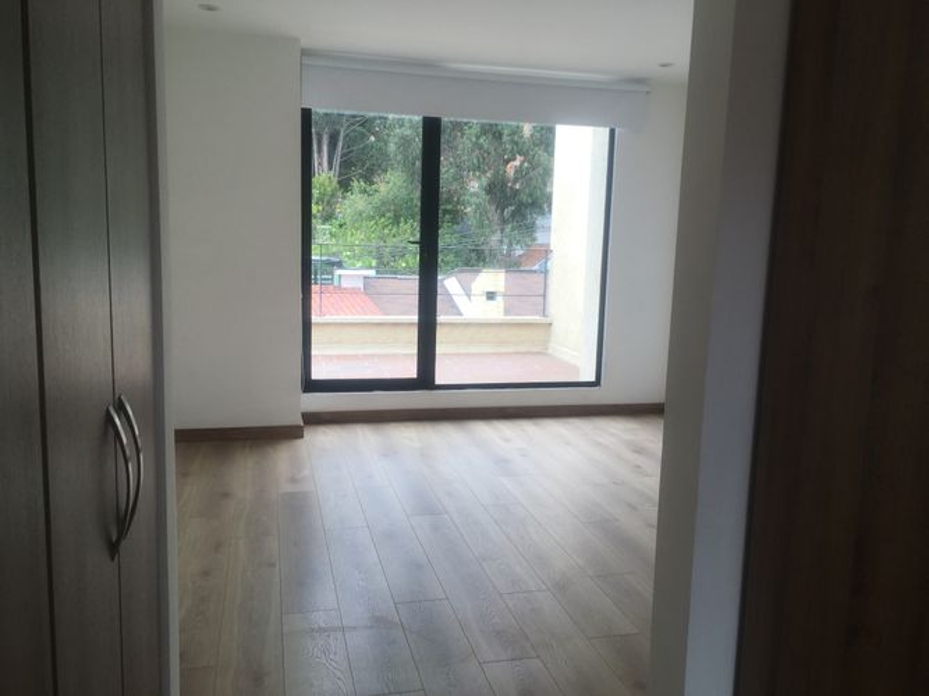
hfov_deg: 61.7
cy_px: 348
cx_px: 464
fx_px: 778
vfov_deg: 48.2
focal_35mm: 29
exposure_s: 1/247
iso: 25
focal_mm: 4.15
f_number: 2.2
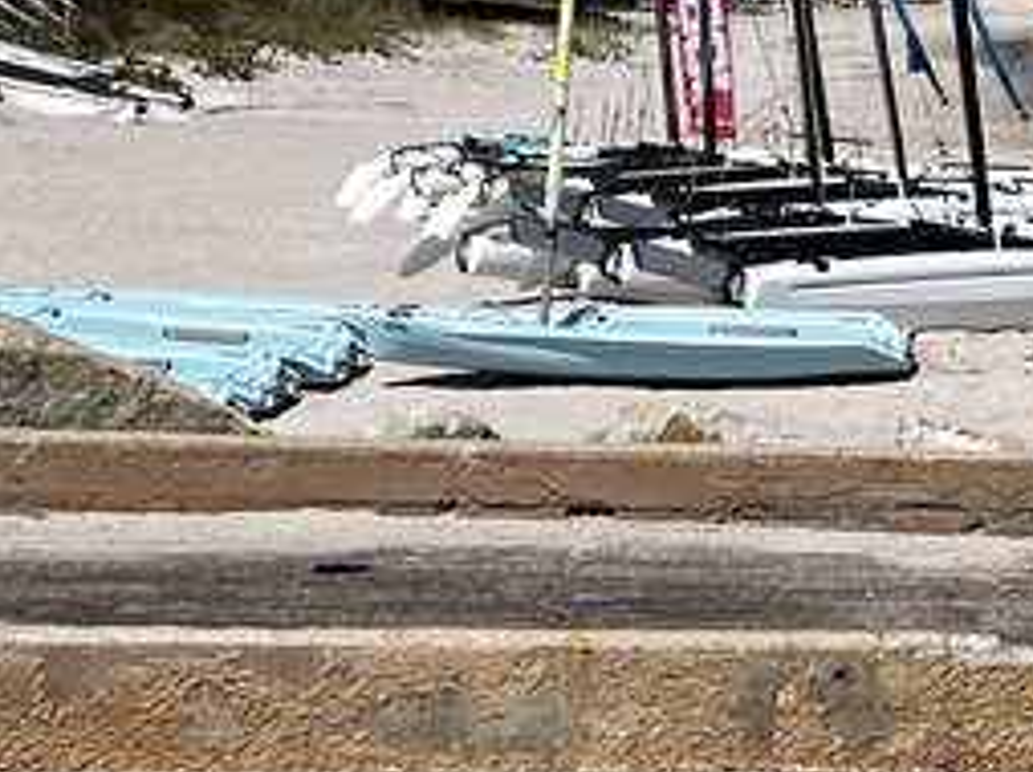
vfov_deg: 11.8
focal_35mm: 123
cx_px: 1643
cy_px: -110
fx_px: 3667
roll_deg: +0.0
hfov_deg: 14.7
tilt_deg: +0.5
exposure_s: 1/6993
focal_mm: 5.7
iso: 50
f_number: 1.5
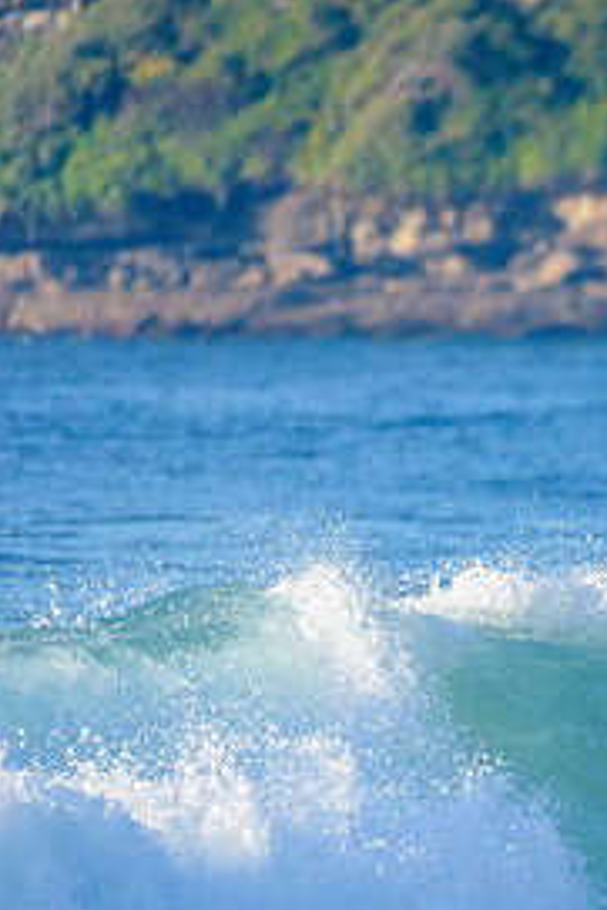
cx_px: 969
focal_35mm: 1071
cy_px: 646
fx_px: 27051
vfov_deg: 1.9
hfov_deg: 1.3
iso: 560
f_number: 5.6
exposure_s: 1/2000
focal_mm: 500
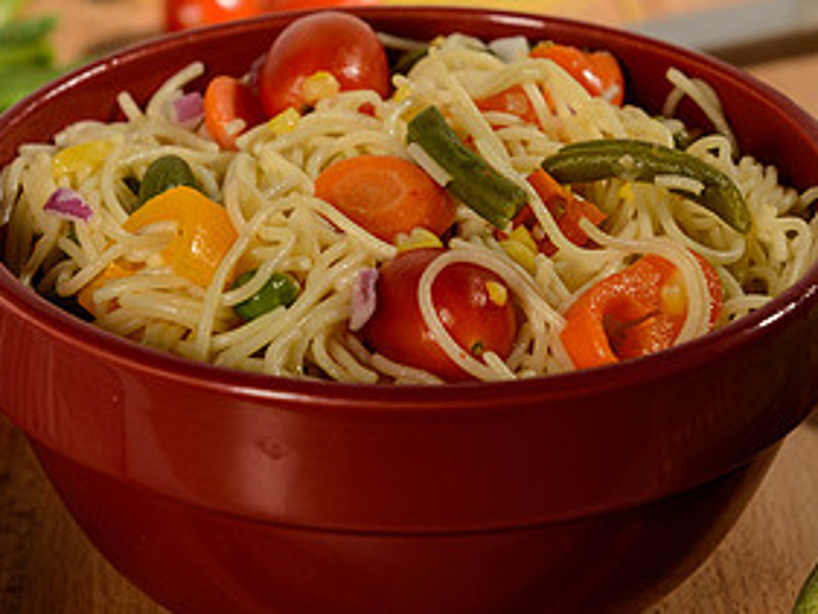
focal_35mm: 130
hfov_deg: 15.2
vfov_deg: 11.4
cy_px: 278
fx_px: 3073
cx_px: 384
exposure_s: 1/125
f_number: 6.3
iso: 100
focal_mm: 62
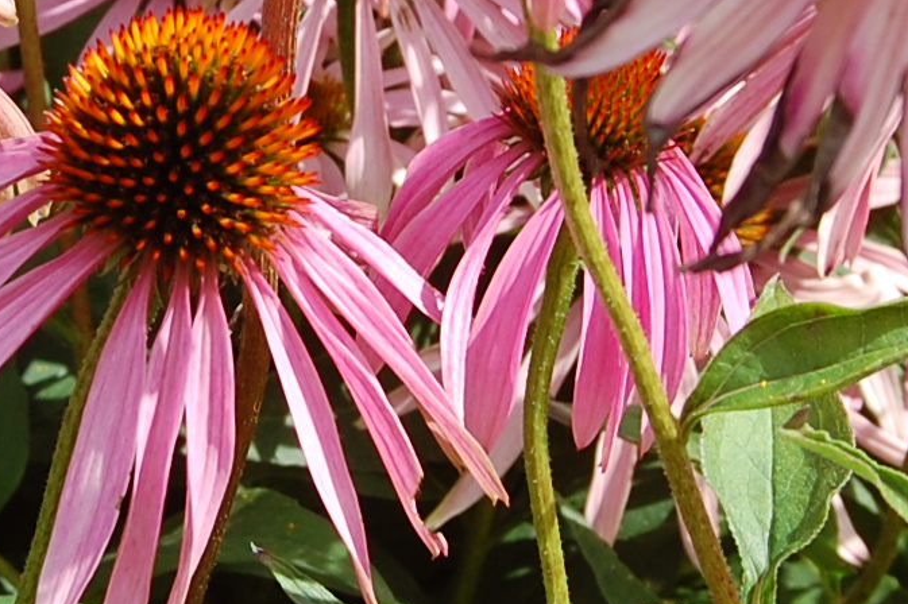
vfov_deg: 6.8
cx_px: 177
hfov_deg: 10.2
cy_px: 135
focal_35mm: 201
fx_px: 5067
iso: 200
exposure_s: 1/250
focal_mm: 30
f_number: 8
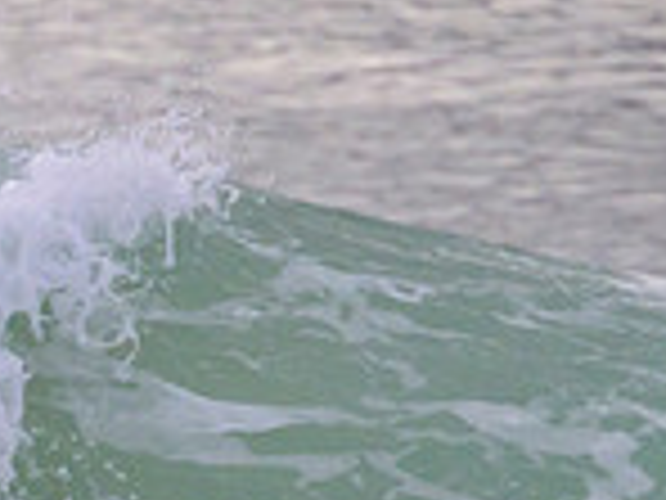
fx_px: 57969
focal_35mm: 3013
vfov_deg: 0.5
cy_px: 642
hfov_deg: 0.7
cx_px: -63
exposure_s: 1/2000
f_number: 11
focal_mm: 800
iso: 2000
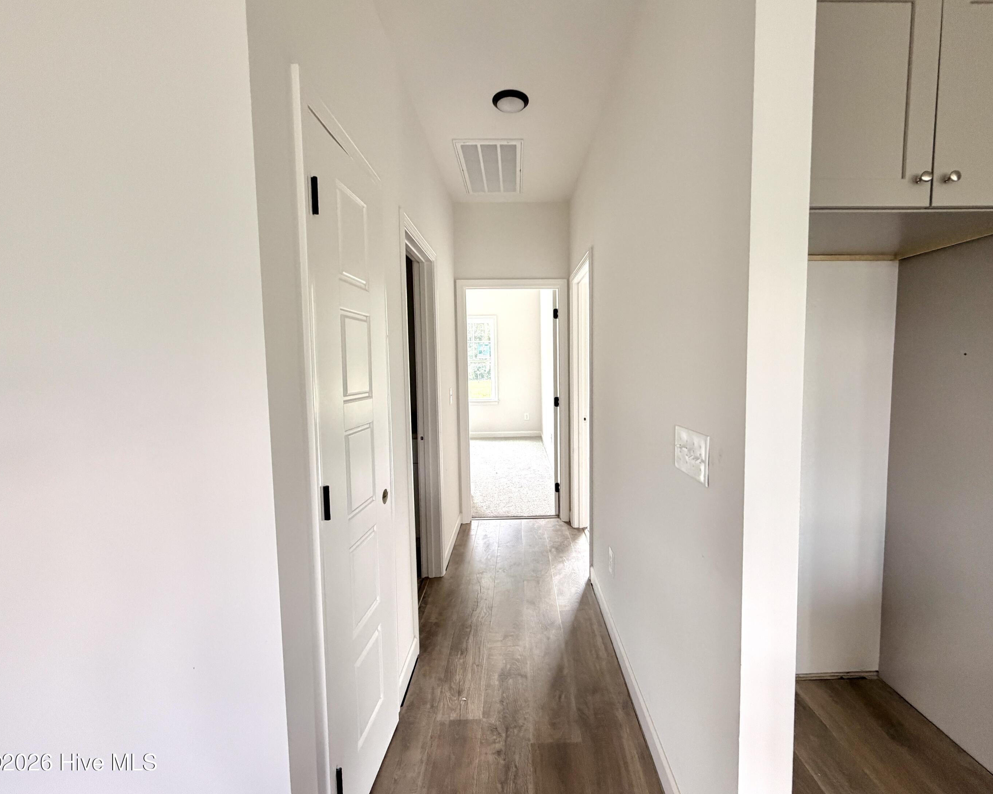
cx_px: 528
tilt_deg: -3.0
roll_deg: +1.0
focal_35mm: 15
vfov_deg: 84.0
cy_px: 391
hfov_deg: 96.7
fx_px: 441
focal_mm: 2.22
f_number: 2.2
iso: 320
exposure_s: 1/116
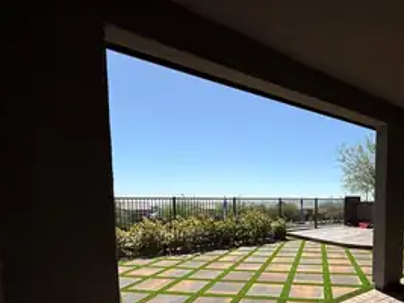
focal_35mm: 21
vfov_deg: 60.5
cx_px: 284
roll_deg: -0.1
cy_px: 221
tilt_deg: -4.7
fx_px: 245
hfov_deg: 75.3
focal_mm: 2.22
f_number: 2.2
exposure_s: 1/2841
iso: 50
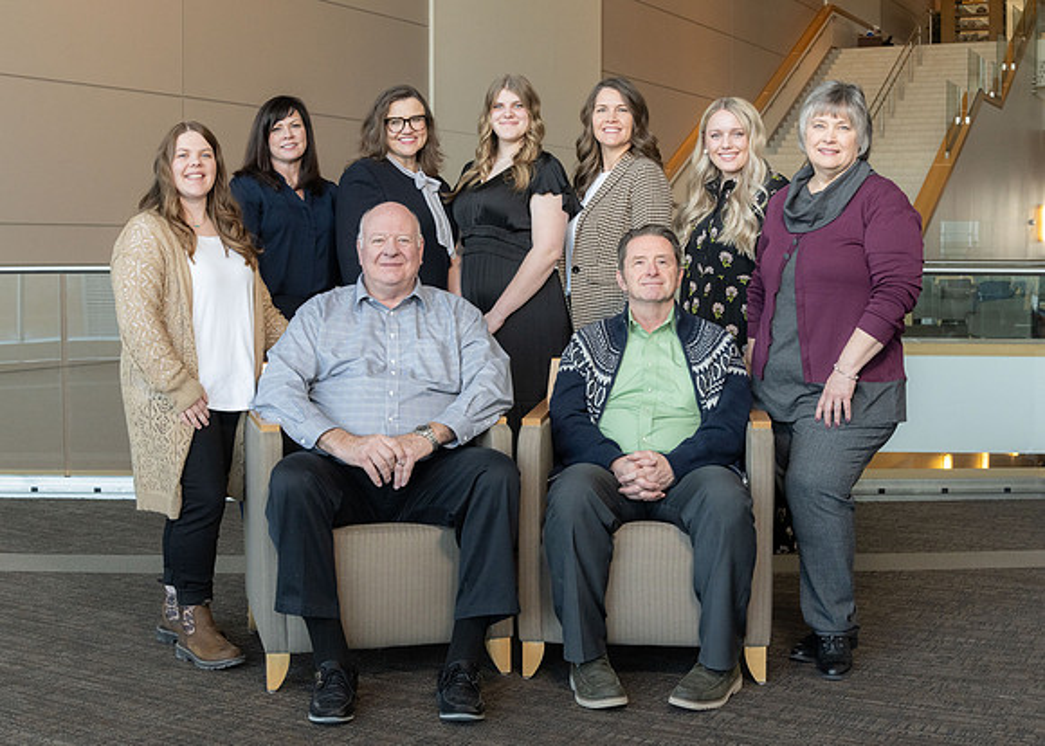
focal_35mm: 47
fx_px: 1403
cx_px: 539
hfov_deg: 40.9
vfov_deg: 29.8
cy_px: 381
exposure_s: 1/160
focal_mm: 44
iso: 1250
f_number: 7.1
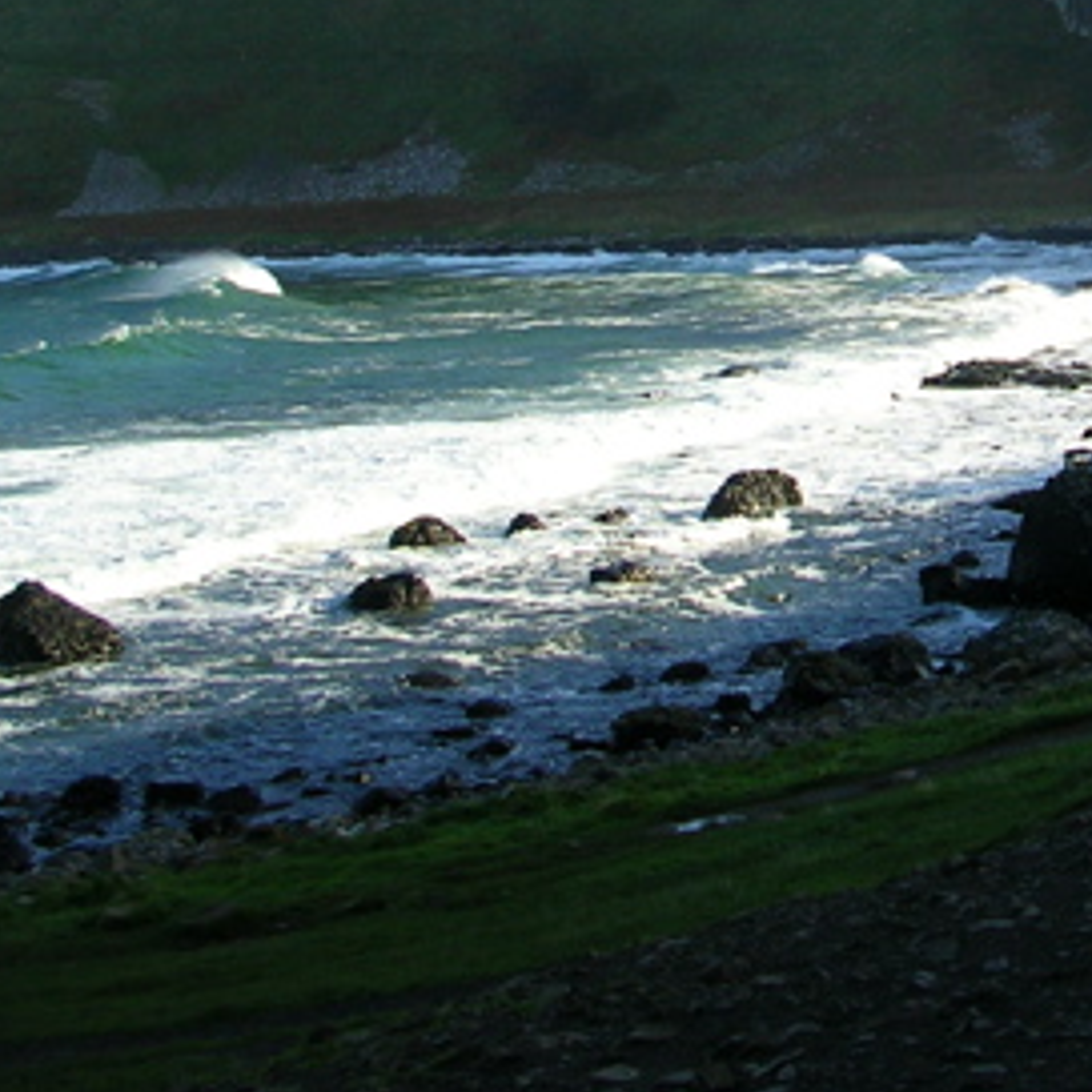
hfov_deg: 21.3
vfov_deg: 21.5
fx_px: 2820
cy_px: 136
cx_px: 1040
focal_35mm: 79
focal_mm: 5.8
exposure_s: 1/469
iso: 50
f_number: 2.8
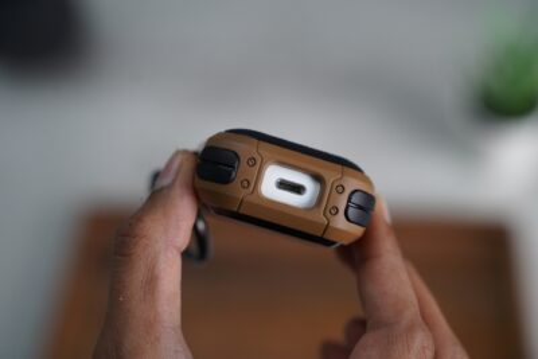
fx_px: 882
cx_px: 269
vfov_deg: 23.0
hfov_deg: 33.9
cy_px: 180
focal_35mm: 59
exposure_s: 1/60
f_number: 3.5
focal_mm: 59
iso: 640
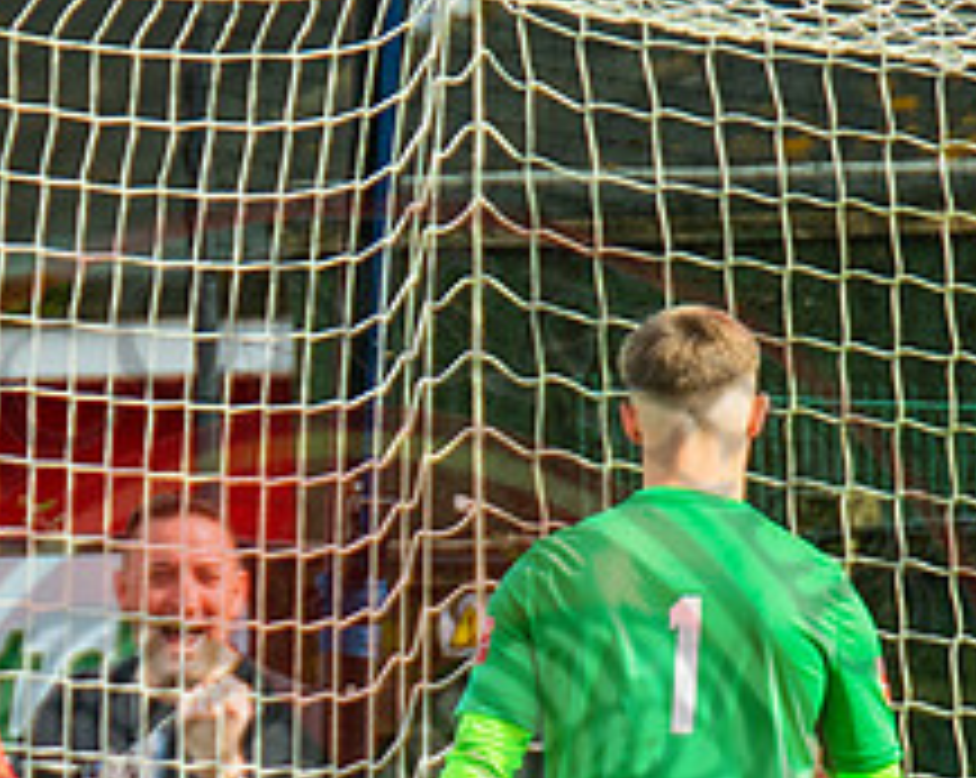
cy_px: 1099
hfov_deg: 0.9
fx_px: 63550
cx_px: 204
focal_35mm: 2203
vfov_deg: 0.7
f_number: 4
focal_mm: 420
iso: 400
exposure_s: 1/1600
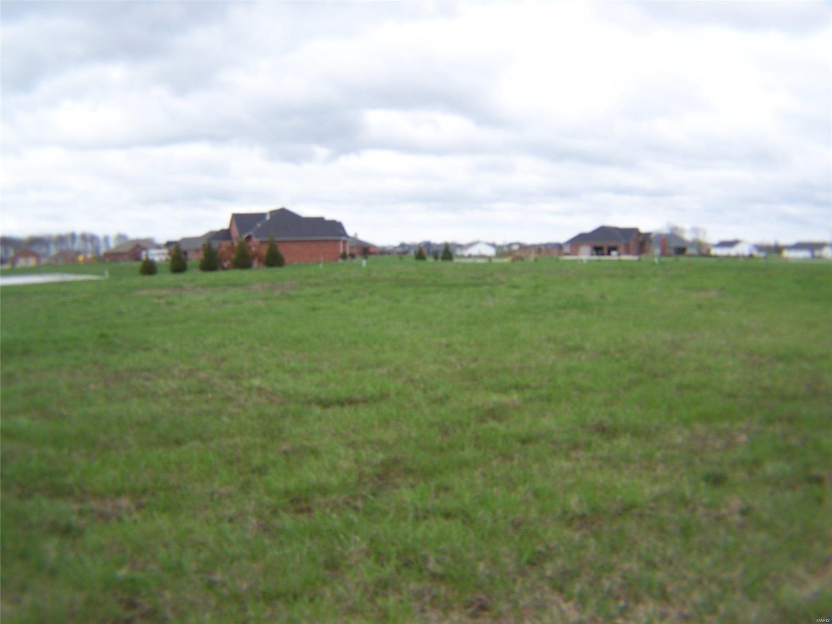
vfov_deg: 37.7
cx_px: 416
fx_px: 913
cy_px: 312
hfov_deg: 49.0
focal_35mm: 38
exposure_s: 1/350
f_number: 2.8
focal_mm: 6.3
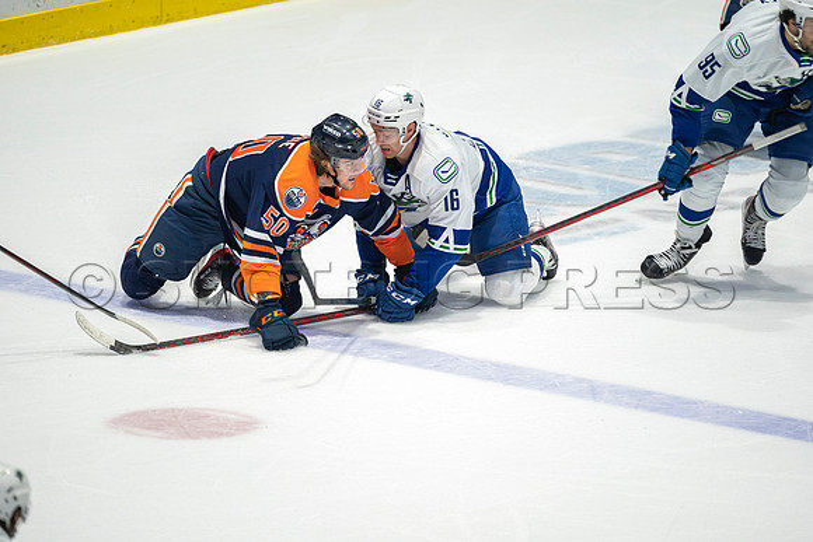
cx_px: 406
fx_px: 13553
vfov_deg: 2.3
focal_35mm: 600
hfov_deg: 3.4
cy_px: 271
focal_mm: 600
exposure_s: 1/640
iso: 1600
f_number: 4
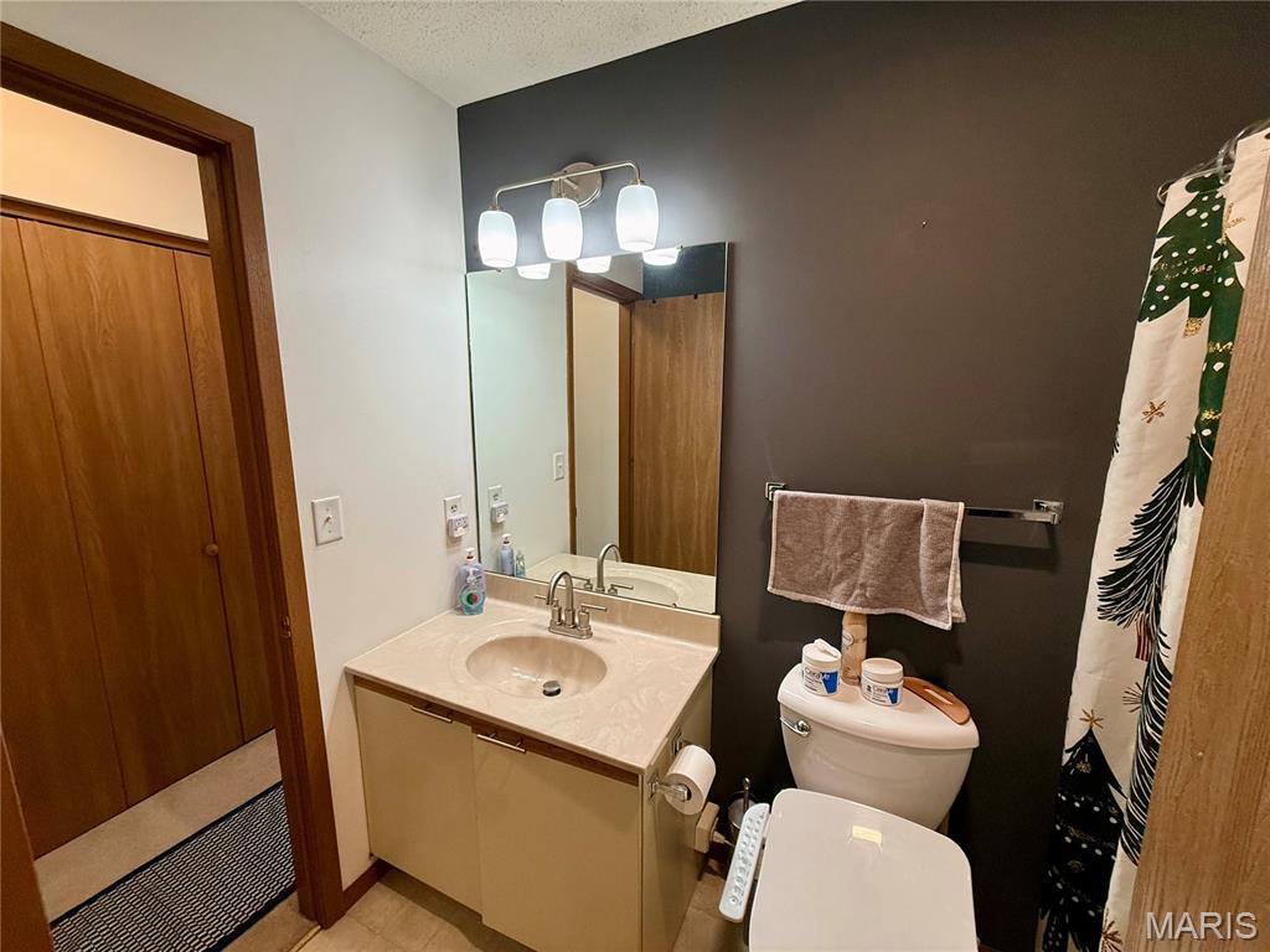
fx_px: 514
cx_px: 635
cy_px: 476
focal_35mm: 14
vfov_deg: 85.7
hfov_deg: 102.1
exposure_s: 1/120
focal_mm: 2.22
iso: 160
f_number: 2.2
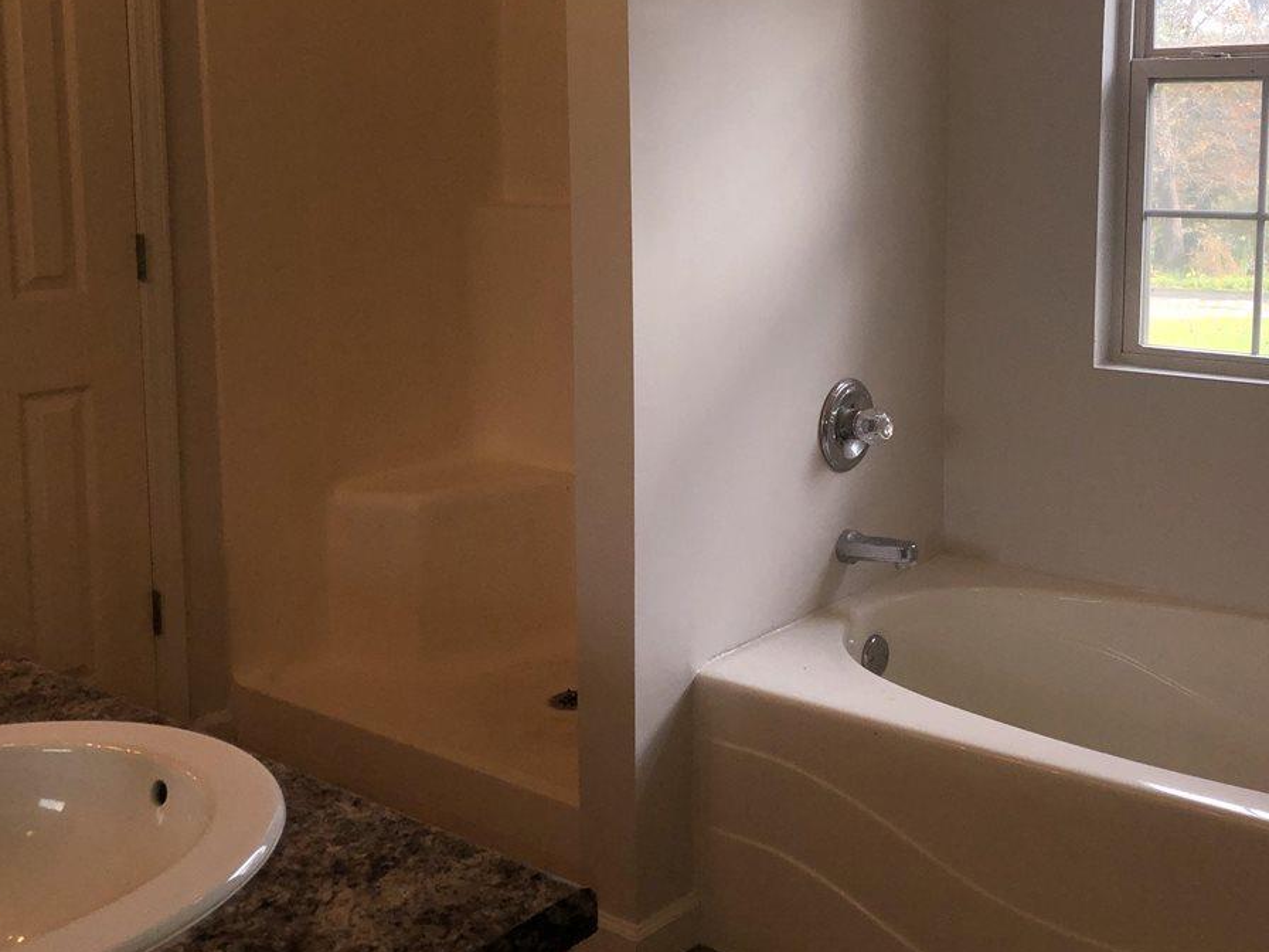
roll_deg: -0.4
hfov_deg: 46.4
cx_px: 793
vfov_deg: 35.6
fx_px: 1466
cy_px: 323
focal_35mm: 40
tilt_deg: -8.0
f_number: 1.8
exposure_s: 1/436
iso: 20
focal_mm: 3.99
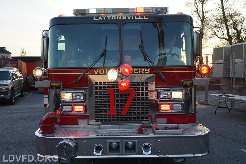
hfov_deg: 57.2
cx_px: 123
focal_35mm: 33
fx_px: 226
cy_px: 82
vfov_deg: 40.0
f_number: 5
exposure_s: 1/80
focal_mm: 33
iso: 100
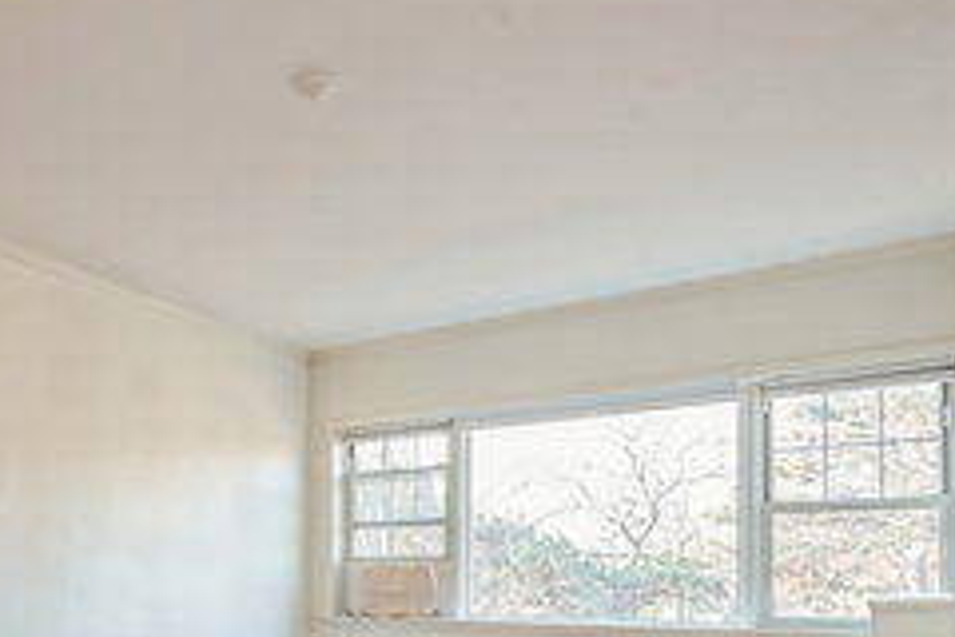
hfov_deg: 55.2
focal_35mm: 32
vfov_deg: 38.2
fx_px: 849
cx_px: 213
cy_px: 577
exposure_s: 1/8
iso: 200
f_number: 9
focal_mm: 16
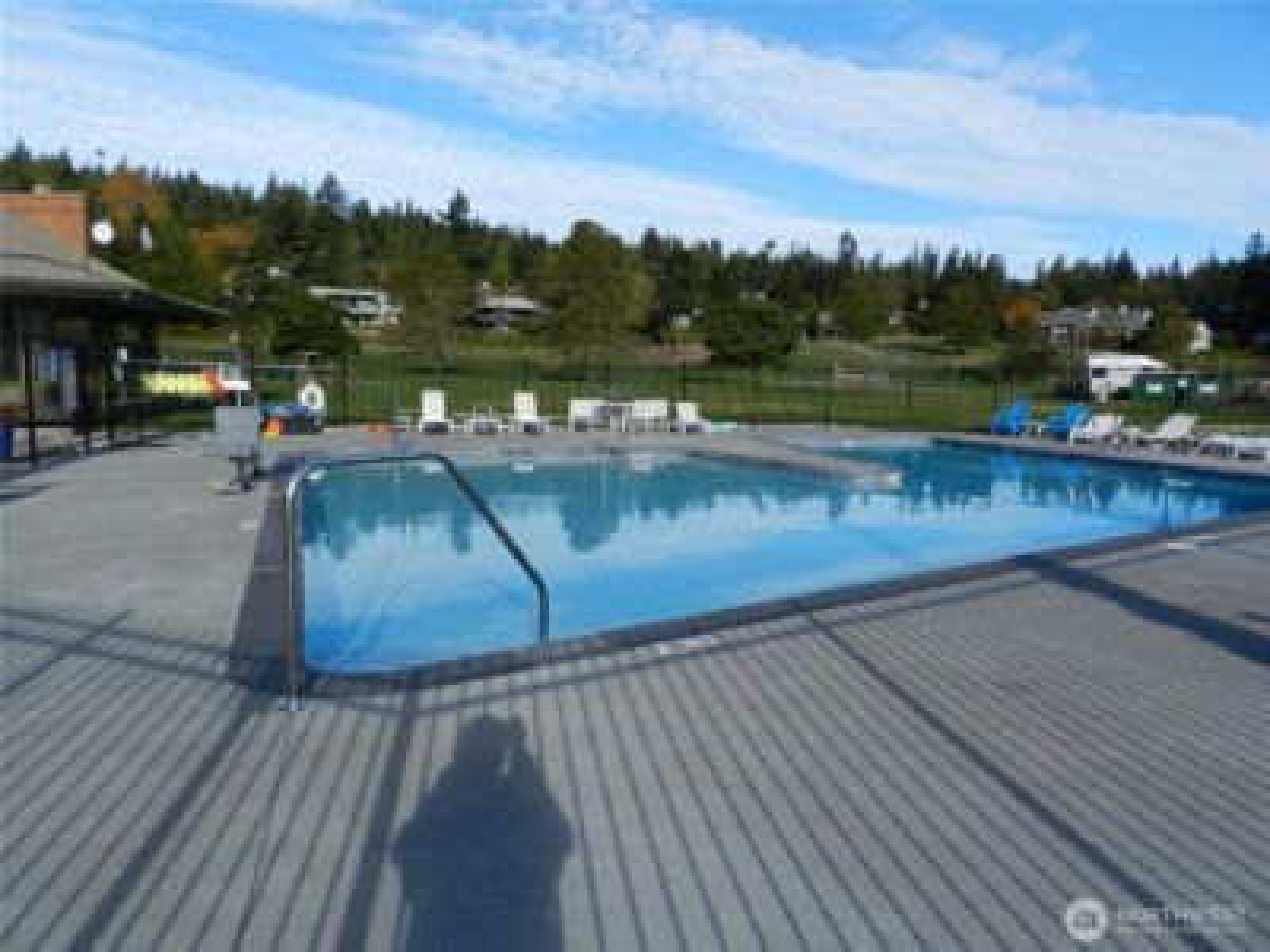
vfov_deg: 58.9
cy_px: 476
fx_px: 844
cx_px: 635
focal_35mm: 23
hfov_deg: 73.9
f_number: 4
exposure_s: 1/800
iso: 160
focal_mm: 4
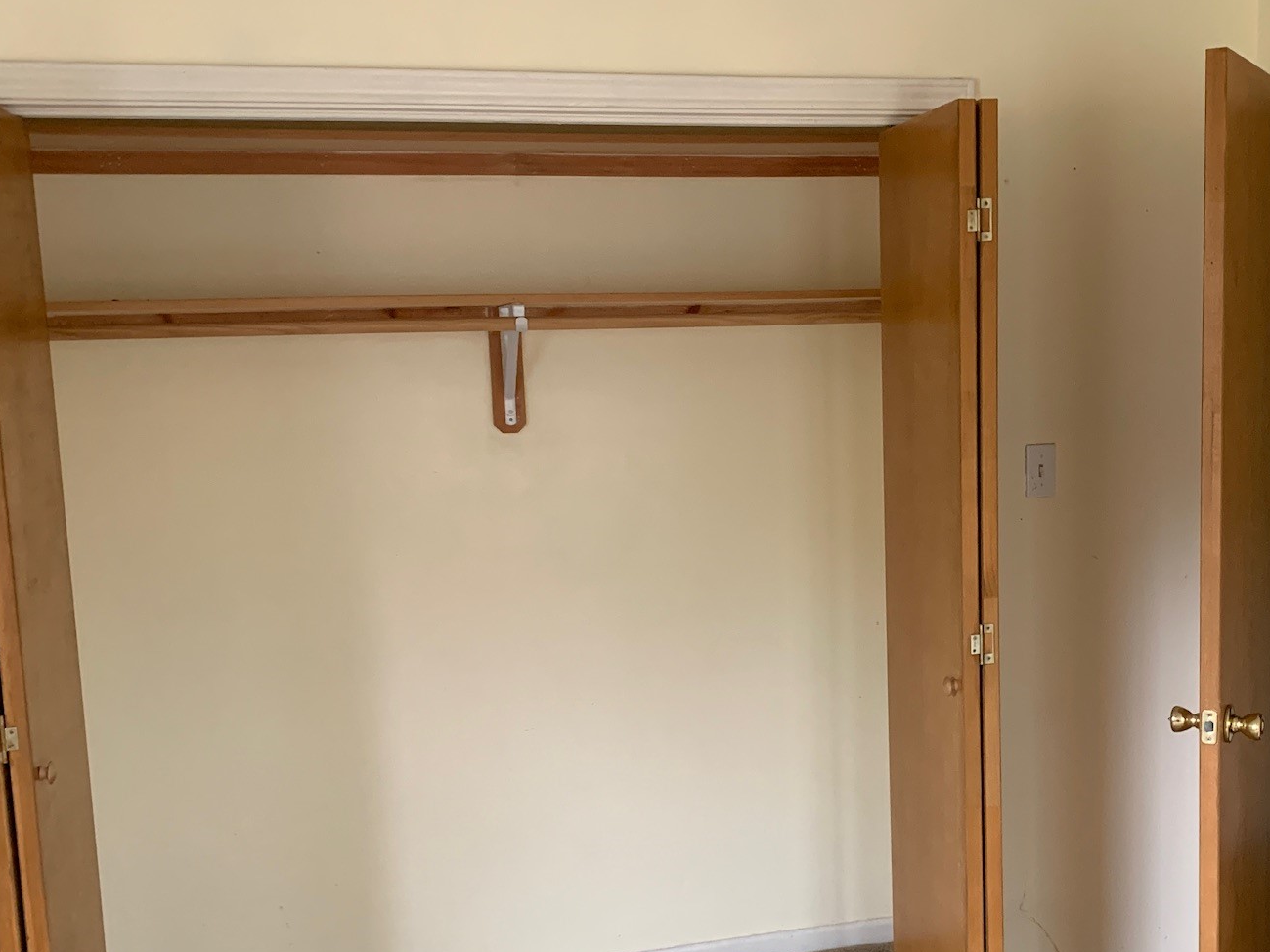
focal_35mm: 41
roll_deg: +2.0
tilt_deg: -7.8
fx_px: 1504
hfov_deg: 45.5
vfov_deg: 35.0
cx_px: 764
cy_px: 557
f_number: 1.8
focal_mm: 4.25
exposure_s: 1/40
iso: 400
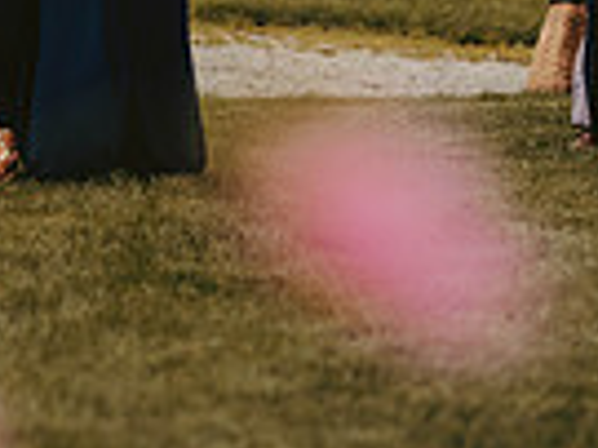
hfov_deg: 4.8
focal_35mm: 413
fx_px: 7128
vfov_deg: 3.6
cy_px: -393
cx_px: 49
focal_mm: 100
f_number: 2.8
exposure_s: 1/2500
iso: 200
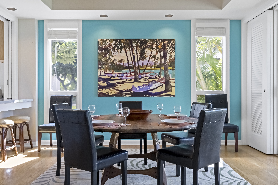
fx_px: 232
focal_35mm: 30
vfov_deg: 43.6
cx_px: 139
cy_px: 92
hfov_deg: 61.9
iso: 1600
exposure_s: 1/2000
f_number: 9
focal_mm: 30
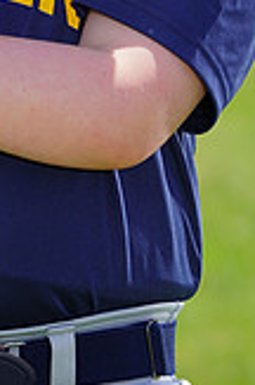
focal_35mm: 892
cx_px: -4
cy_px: -281
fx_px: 9517
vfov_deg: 2.3
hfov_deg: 1.5
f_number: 8
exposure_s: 1/250
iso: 100
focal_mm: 250
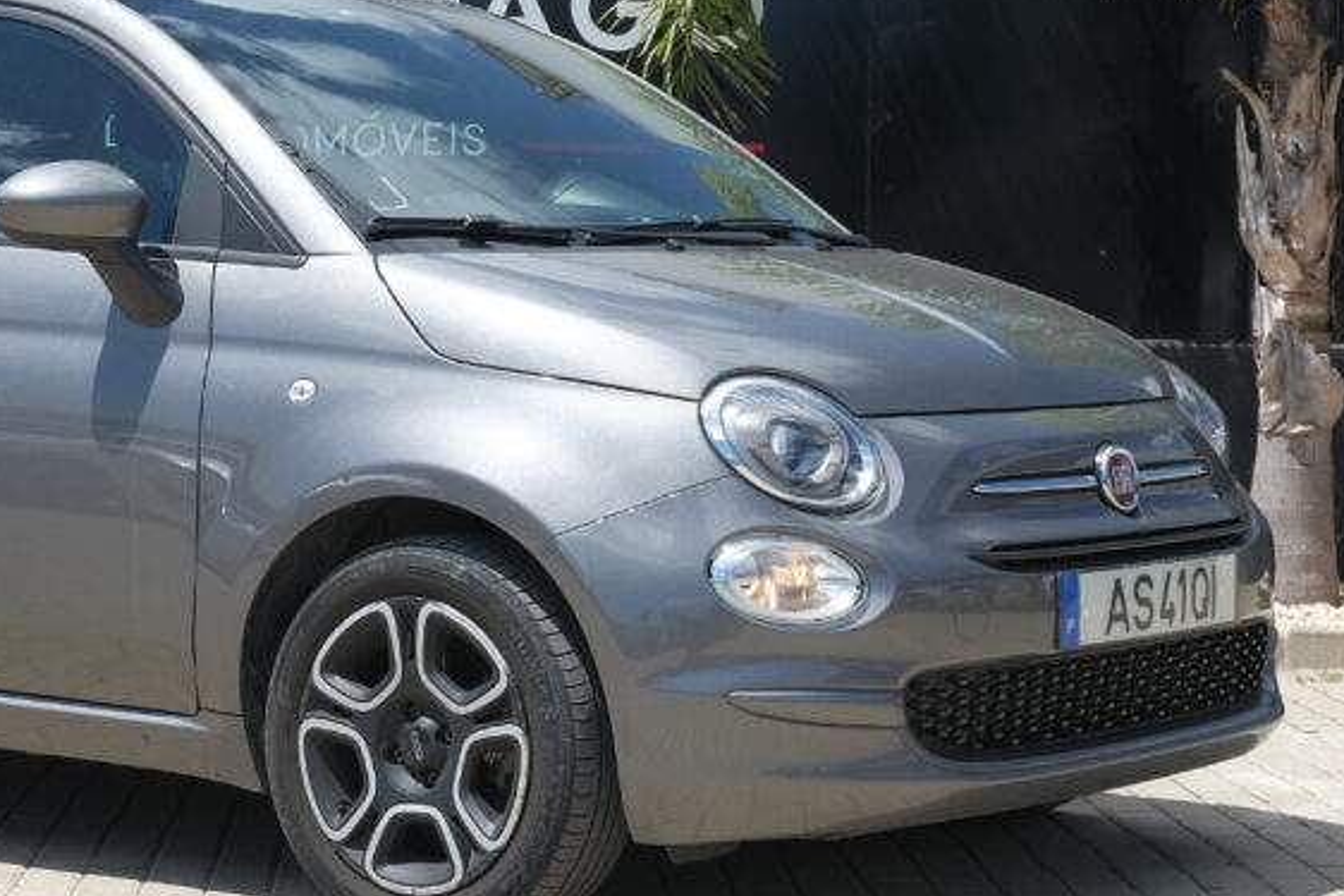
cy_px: 455
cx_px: 332
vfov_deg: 14.7
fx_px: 3473
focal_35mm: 93
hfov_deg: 21.7
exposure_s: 1/250
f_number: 9
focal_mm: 34.3
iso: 160
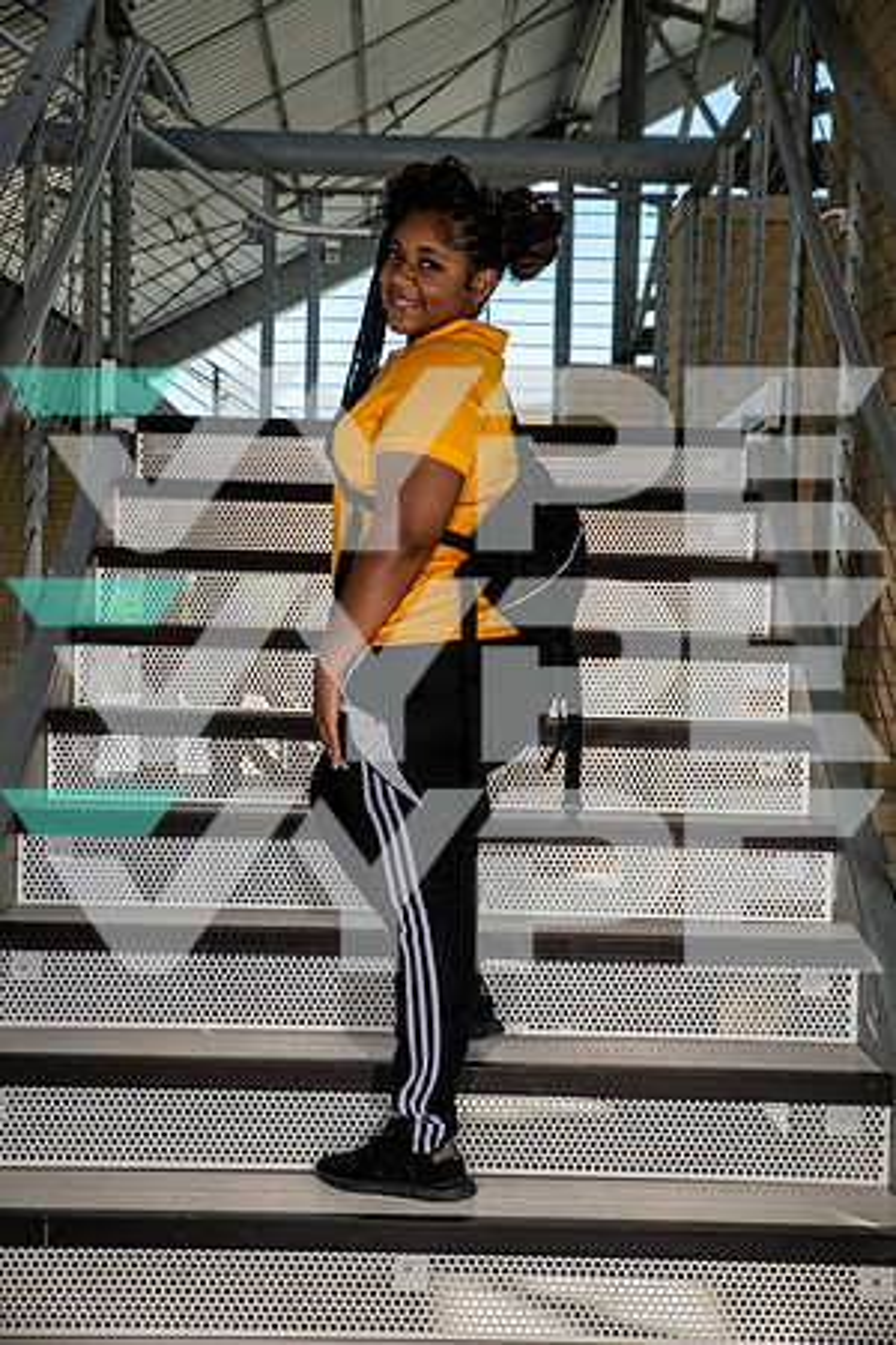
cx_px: 448
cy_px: 672
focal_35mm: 60
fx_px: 2240
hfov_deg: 22.6
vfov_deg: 33.4
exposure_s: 1/320
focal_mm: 60
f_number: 7.1
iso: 160
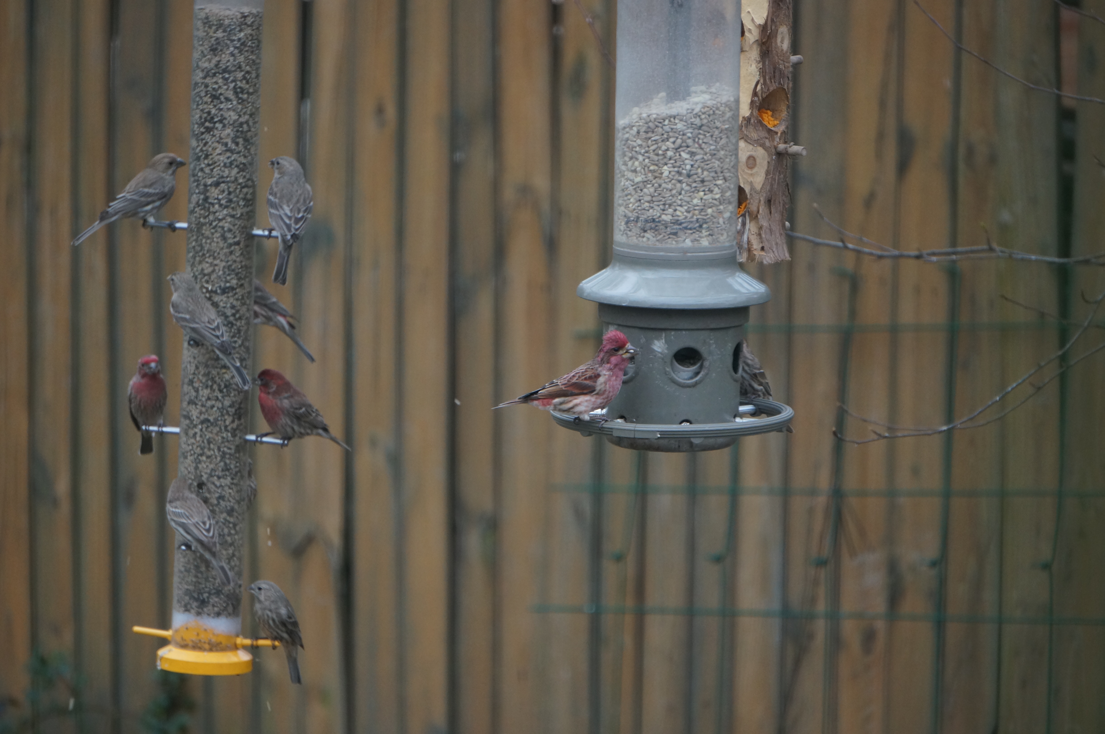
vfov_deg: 4.4
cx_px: 552
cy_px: 367
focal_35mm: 315
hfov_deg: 6.5
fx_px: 9658
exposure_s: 1/250
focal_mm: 210
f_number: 6.3
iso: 800
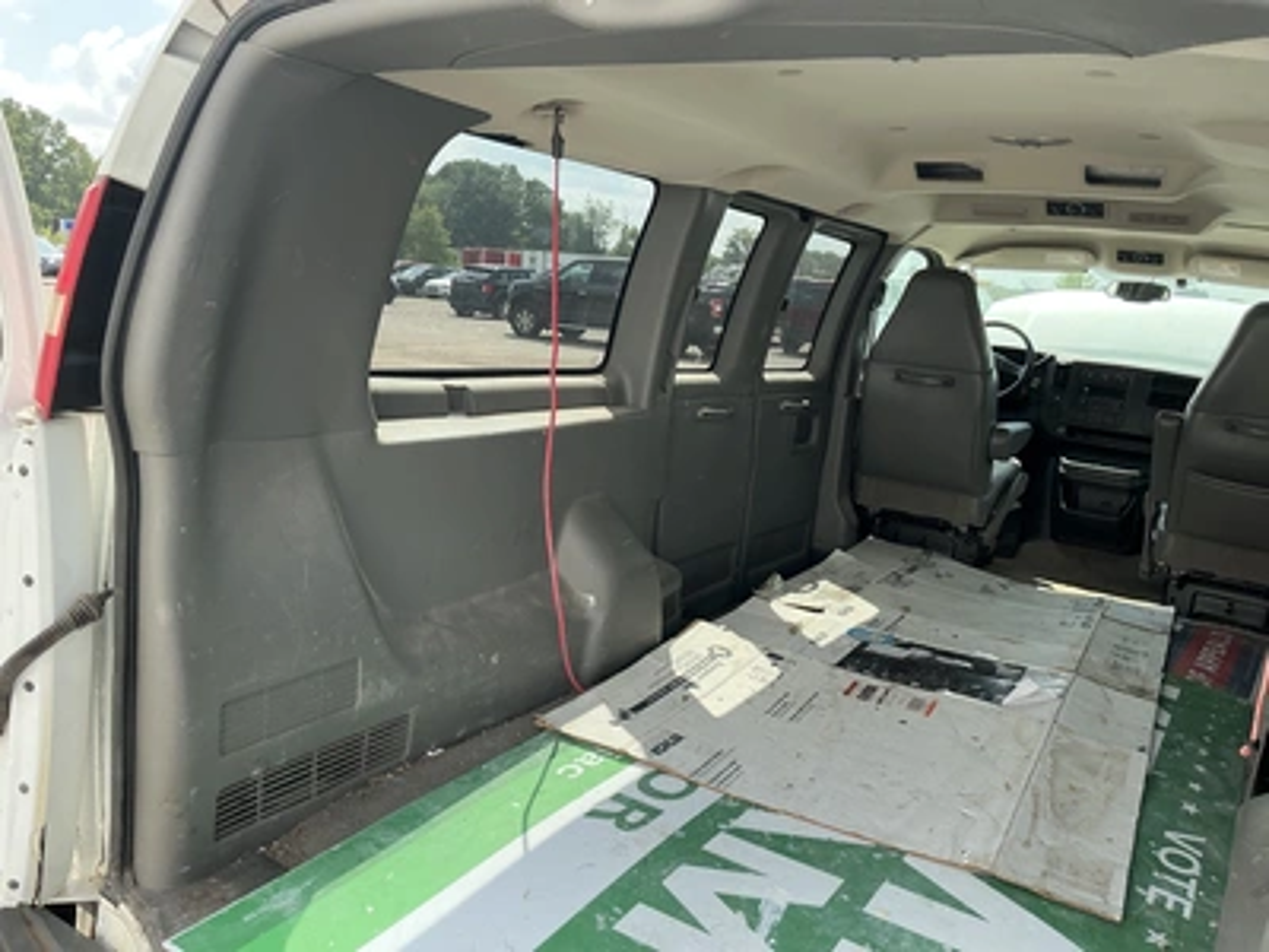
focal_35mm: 28
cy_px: 476
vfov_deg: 49.7
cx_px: 634
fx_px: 1026
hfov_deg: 63.4
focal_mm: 3
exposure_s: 1/370
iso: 25
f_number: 1.8
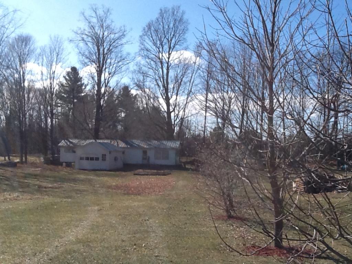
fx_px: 447
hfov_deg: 42.9
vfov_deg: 32.9
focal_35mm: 44
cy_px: 132
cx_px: 176
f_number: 2.4
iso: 40
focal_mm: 2.03
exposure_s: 1/1337
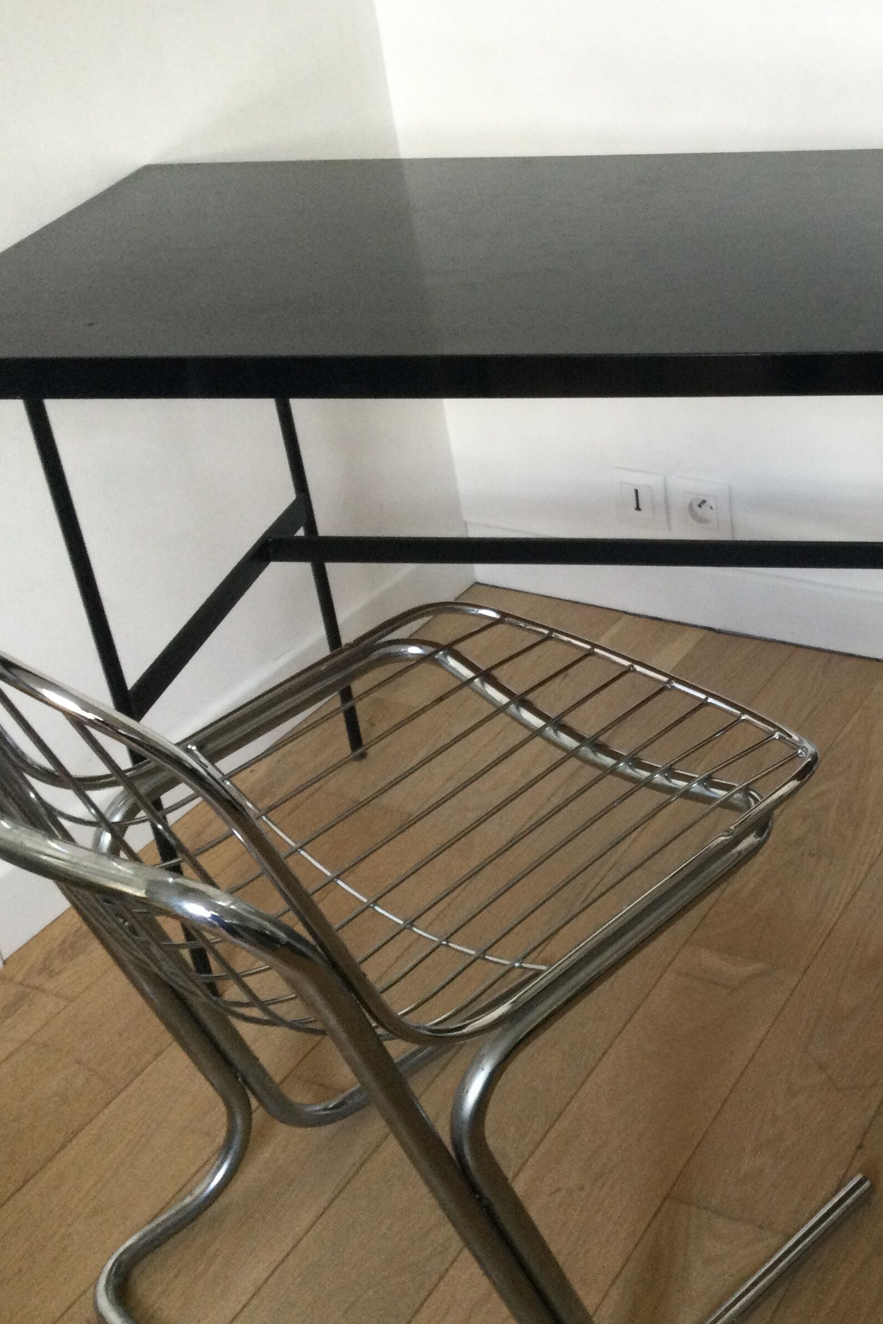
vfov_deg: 44.5
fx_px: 1618
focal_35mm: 44
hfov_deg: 29.2
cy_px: 656
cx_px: 802
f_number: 2.4
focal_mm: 3.3
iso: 100
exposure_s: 1/33
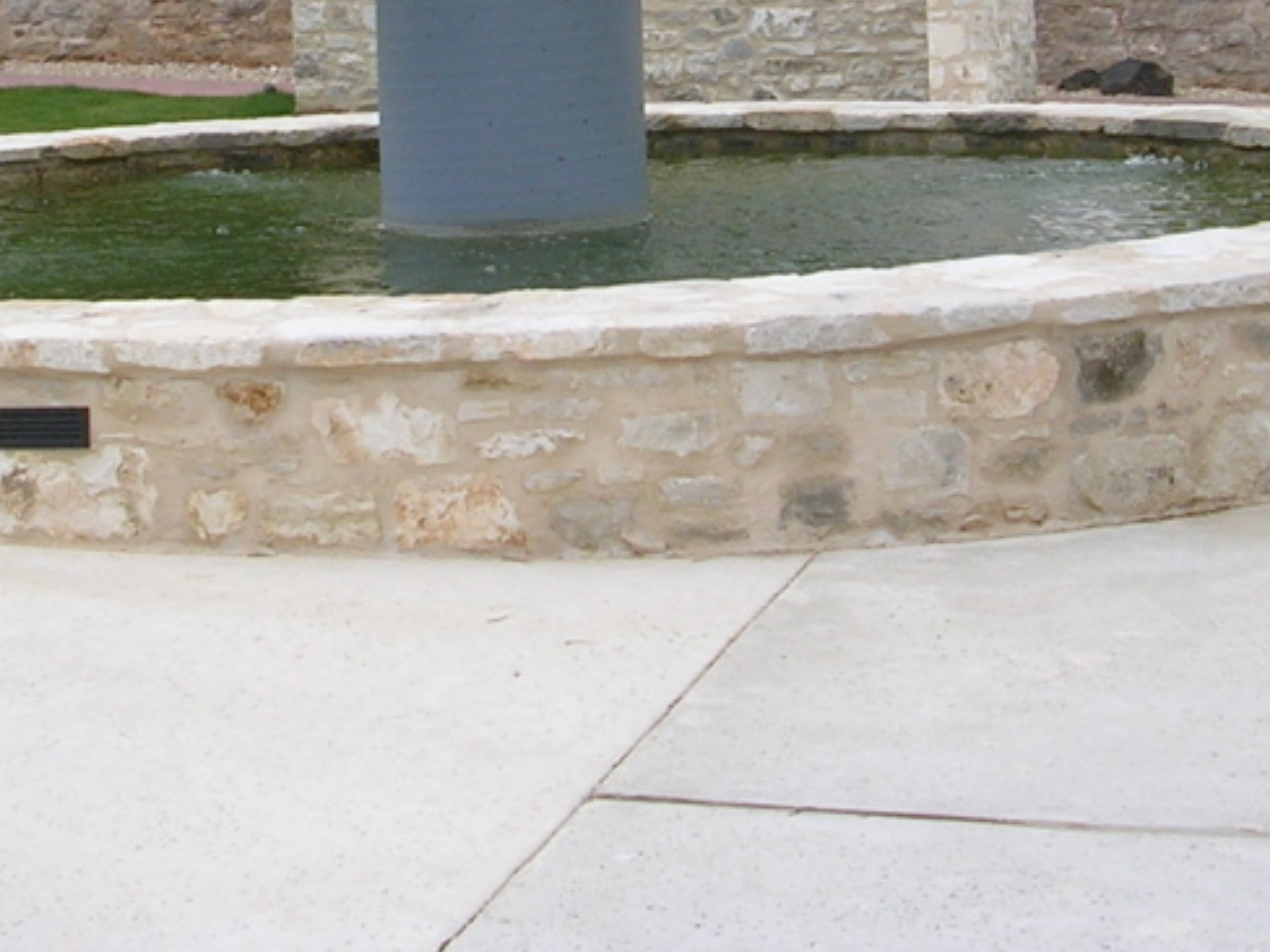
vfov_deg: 17.2
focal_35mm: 83
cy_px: -81
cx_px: 651
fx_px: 3045
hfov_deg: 23.6
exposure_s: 1/198
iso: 50
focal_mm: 5.8
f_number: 5.6
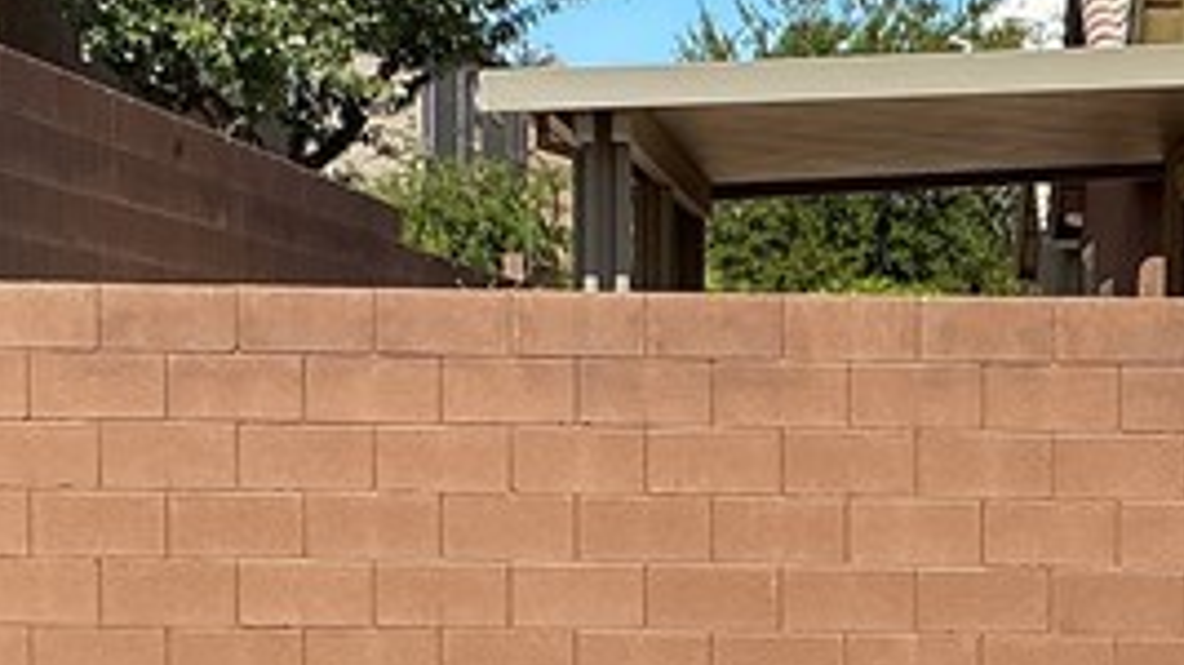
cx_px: 909
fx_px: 3798
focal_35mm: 121
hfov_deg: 17.6
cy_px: 692
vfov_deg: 9.9
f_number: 1.8
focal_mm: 3
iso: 25
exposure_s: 1/2801
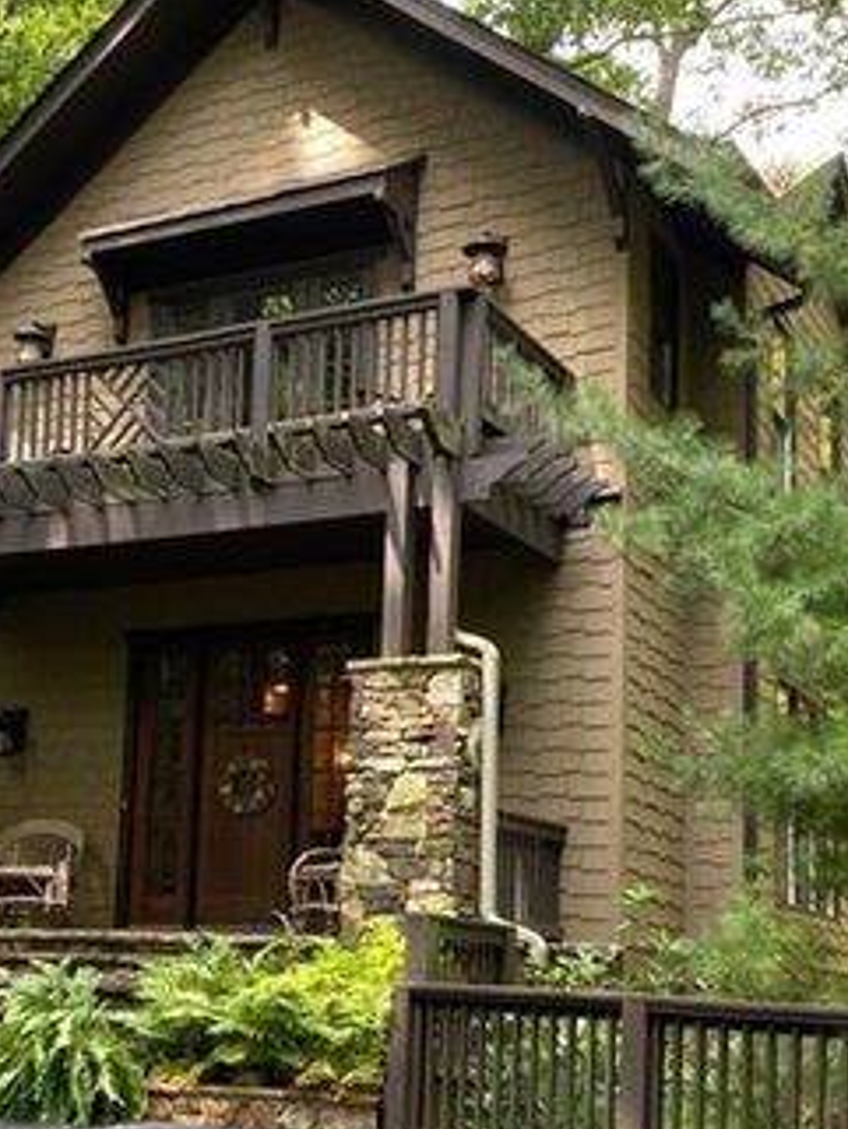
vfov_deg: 35.2
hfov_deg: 26.9
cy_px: 747
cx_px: 278
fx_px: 1763
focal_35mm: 54
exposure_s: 1/122
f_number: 1.8
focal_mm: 4.25
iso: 50
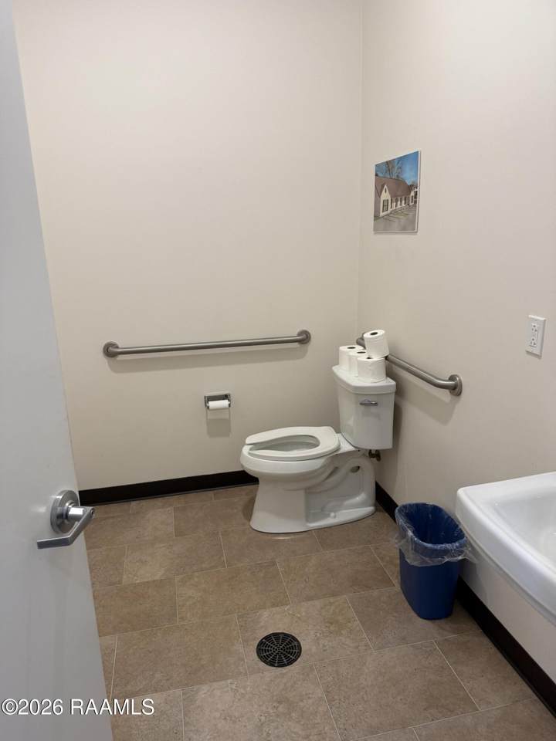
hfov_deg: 56.8
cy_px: 370
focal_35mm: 24
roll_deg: +2.2
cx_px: 278
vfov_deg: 71.6
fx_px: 514
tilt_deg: -13.9
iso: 125
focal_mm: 6.76
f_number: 1.78
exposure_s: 1/60
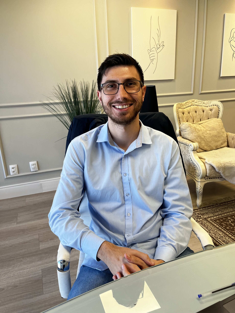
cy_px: 156
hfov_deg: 53.1
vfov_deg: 67.3
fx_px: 235
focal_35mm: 26
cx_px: 118
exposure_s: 1/120
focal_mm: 5.1
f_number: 1.6
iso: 100
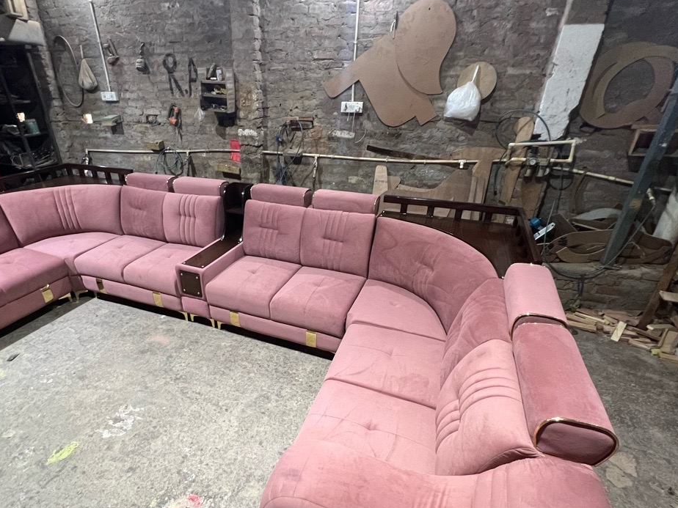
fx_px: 353
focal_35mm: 18
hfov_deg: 87.1
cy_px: 293
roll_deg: -0.8
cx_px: 288
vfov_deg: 71.2
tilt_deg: -30.1
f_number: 1.8
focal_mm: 1.57
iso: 400
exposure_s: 1/50
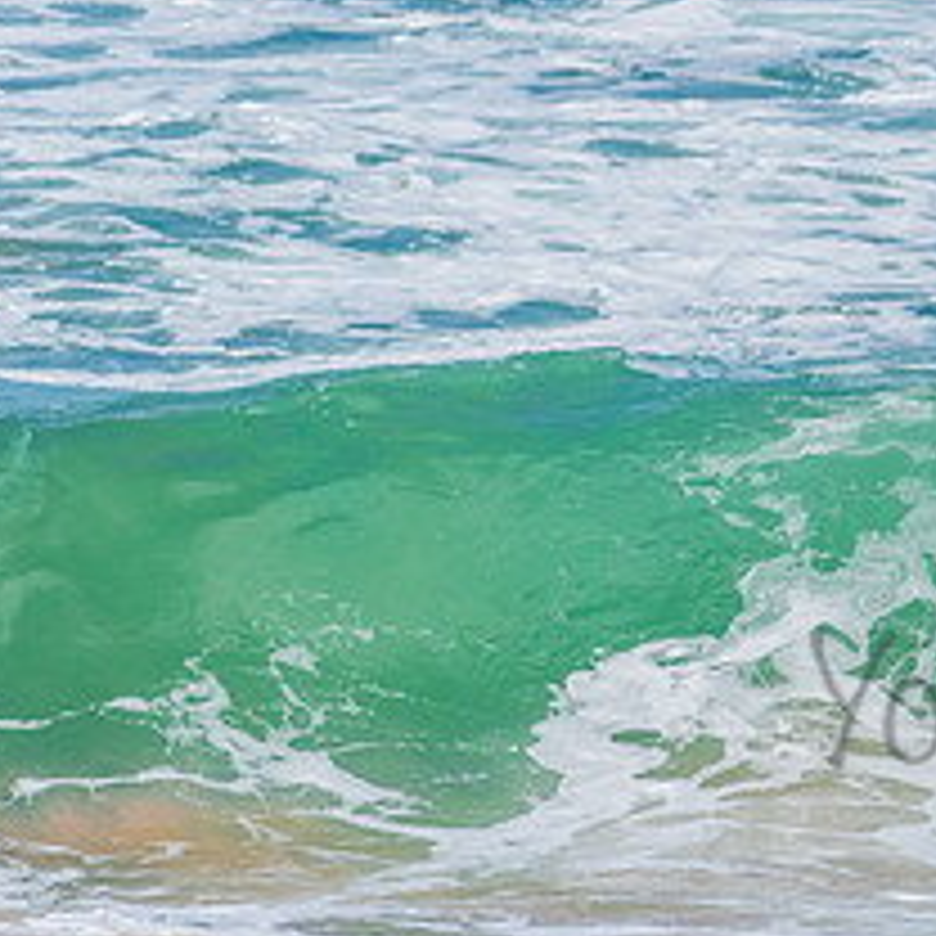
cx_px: 1274
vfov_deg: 1.5
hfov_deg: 1.5
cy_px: 659
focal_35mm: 1187
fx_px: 36312
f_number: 5.6
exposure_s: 1/2000
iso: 180
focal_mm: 500
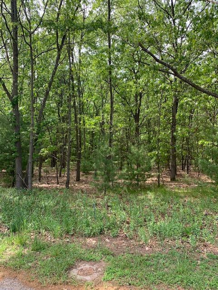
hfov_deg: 53.1
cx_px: 109
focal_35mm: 26
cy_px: 145
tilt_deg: +4.2
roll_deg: -0.2
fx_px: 218
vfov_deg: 67.3
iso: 25
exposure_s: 1/214
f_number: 1.8
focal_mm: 4.25
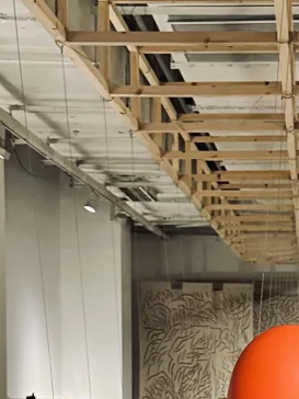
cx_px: 287
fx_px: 1094
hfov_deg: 15.3
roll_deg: +0.0
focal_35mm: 95
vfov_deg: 20.2
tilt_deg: -1.2
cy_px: 369
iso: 500
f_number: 1.78
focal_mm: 6.86
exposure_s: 1/51
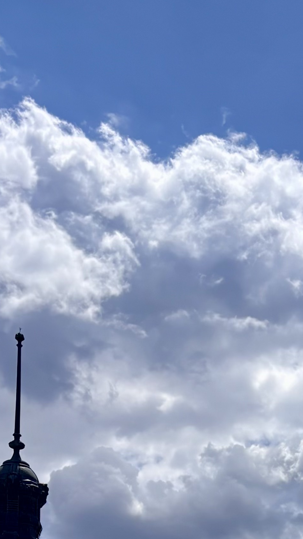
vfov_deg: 19.1
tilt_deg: +2.7
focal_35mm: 96
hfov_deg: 12.2
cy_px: 845
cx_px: 411
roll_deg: -1.5
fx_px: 1371
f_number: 1.6
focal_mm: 5.96
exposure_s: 1/8333
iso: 50
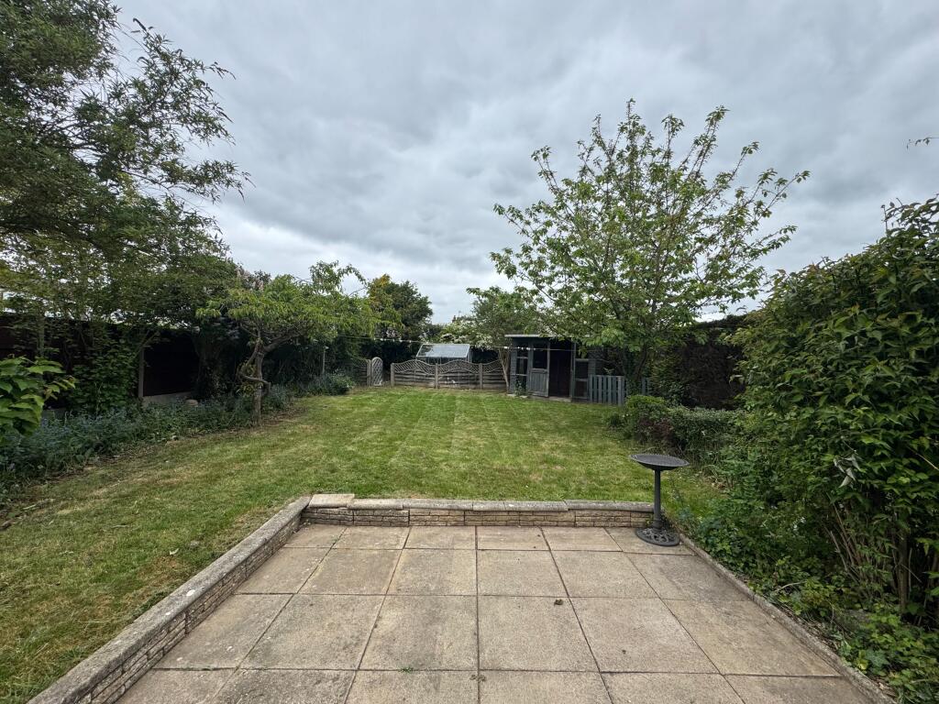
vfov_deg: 85.7
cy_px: 352
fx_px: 380
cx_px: 470
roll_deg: +0.7
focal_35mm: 14
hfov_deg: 102.1
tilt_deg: +1.7
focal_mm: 2.22
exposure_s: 1/771
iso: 40
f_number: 2.2
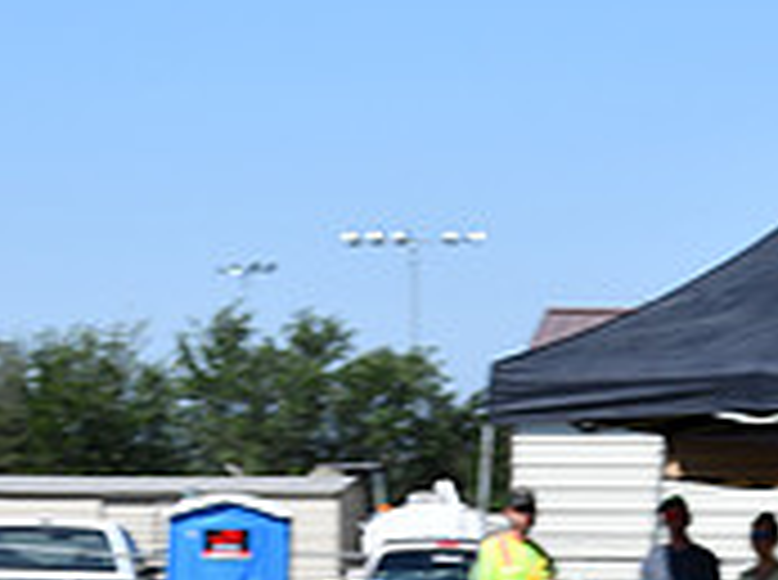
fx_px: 5652
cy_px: 825
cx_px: 468
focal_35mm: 252
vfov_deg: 5.8
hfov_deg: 7.9
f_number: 8
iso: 100
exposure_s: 1/250
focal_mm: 52
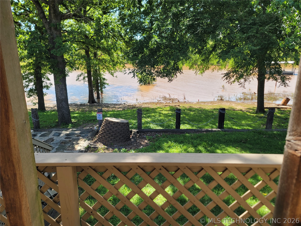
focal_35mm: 25
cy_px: 113
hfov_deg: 69.4
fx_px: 217
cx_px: 150
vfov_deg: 54.9
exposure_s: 1/257
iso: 20
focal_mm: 7
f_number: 1.8
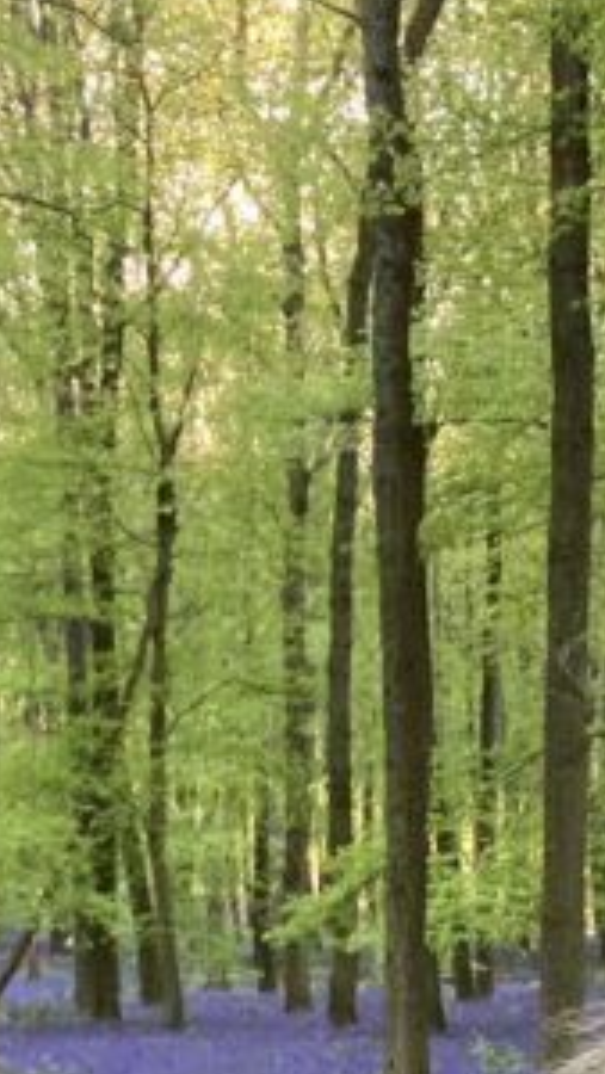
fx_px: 2963
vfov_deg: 18.7
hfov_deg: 11.5
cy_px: 1504
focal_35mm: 104
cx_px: 609
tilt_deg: -8.0
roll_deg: -0.4
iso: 80
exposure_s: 1/67
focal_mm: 3.99
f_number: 1.8
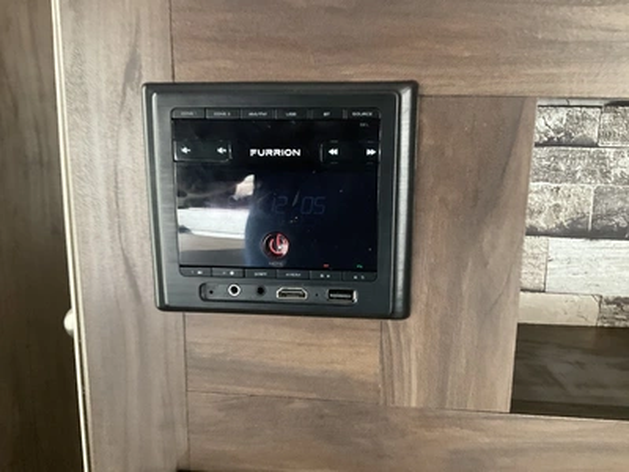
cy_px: 236
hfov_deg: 61.7
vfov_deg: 48.2
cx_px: 314
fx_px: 527
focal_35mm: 29
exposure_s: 1/60
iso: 200
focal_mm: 3
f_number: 1.8
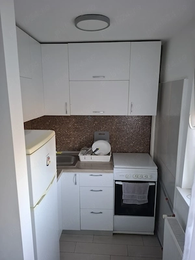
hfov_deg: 58.9
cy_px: 130
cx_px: 98
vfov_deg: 73.9
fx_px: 173
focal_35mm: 23
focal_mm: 5.54
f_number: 1.8
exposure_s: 1/40
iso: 250
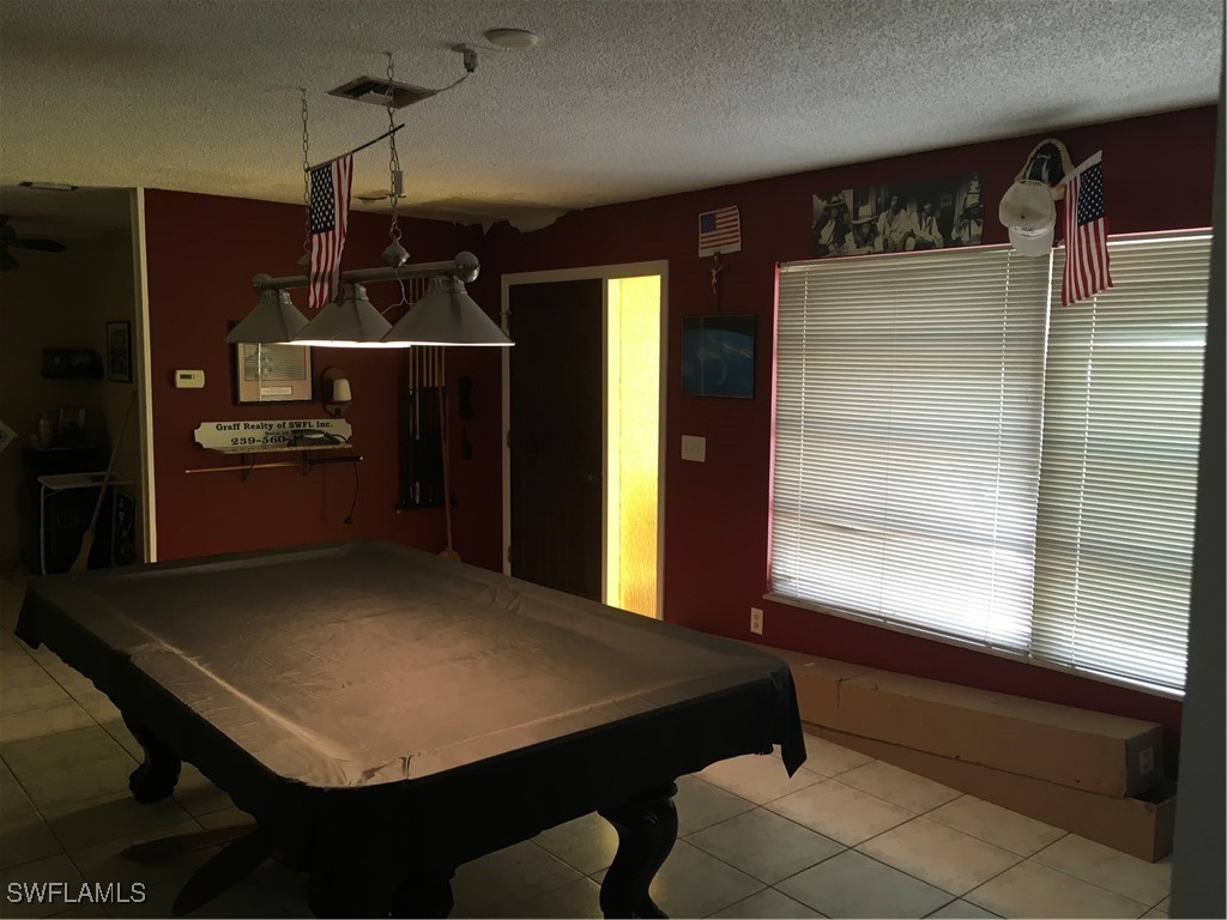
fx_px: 1028
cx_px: 614
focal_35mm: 29
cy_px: 460
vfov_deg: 48.2
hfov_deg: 61.7
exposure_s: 1/30
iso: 50
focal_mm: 4.15
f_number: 2.2
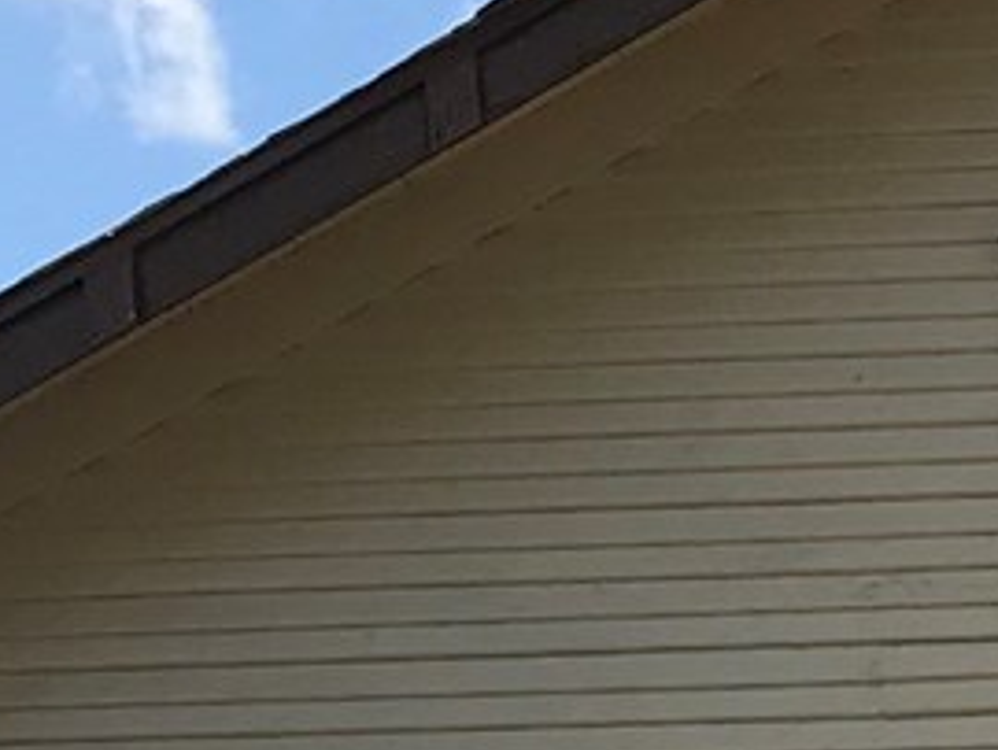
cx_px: 1612
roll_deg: +1.8
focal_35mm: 212
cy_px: 1718
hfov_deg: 9.0
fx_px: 6118
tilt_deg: -0.7
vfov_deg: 6.7
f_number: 1.8
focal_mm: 3.99
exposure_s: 1/1408
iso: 20
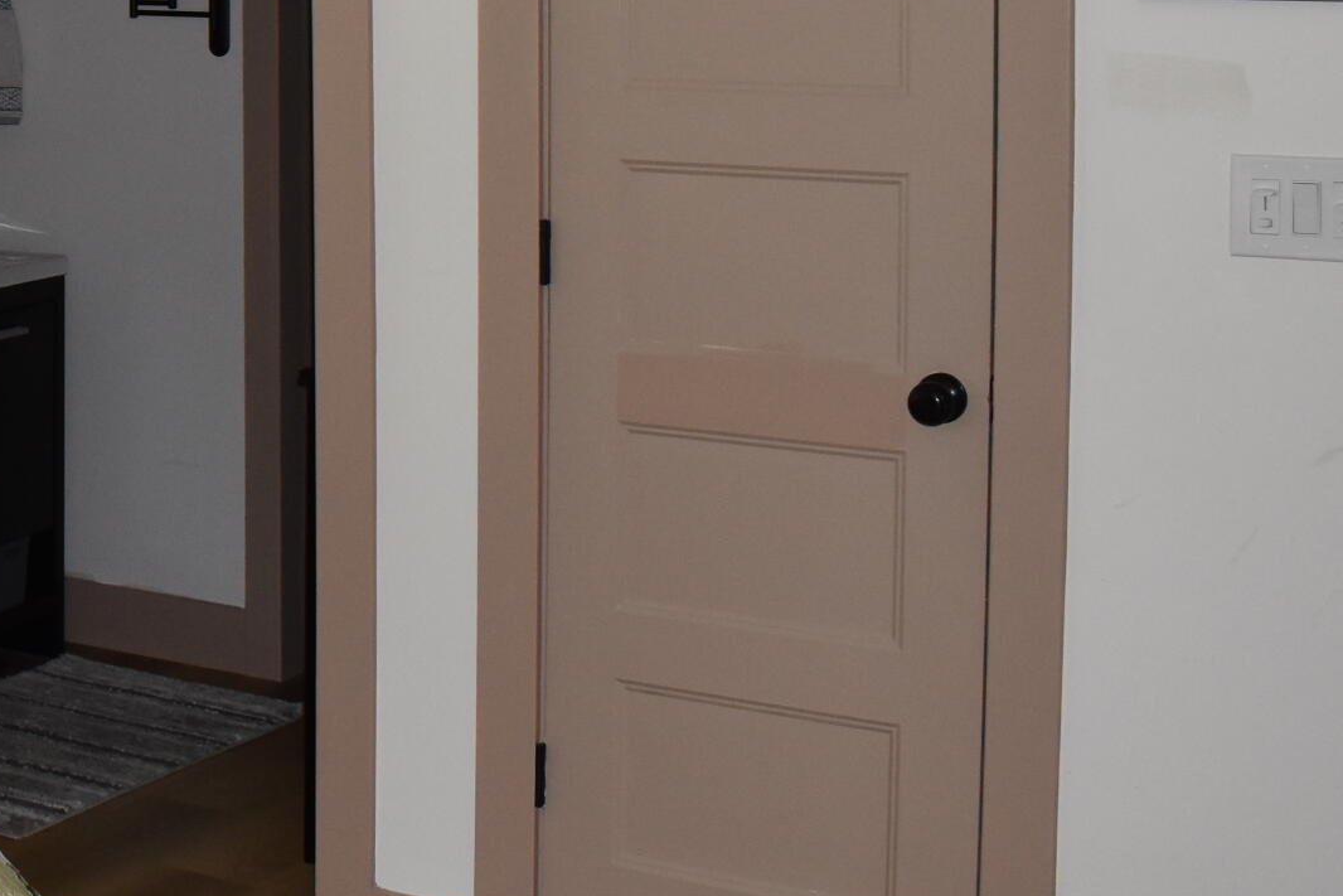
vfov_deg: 17.6
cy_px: 30
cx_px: -406
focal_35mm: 76
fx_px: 2835
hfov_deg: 23.5
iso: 800
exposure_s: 1/125
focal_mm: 18
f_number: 5.6
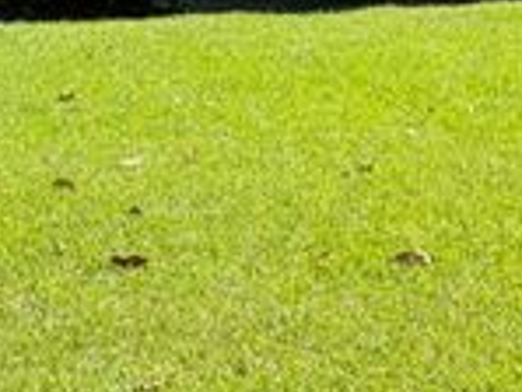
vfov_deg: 15.5
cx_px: 291
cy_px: -212
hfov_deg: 22.5
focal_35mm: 87
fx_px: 1313
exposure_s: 1/1751
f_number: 1.6
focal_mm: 5.96
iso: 50
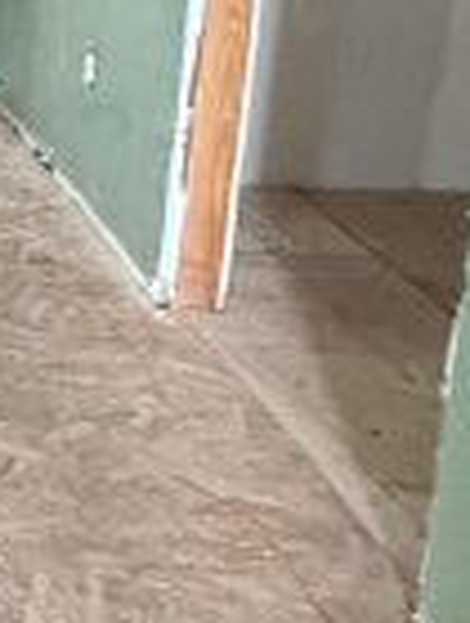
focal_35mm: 67
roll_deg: +0.2
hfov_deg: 16.9
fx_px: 1207
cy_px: -83
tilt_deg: -11.3
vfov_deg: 26.4
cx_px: -448
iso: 800
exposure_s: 1/60
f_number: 2.2
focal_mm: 2.22
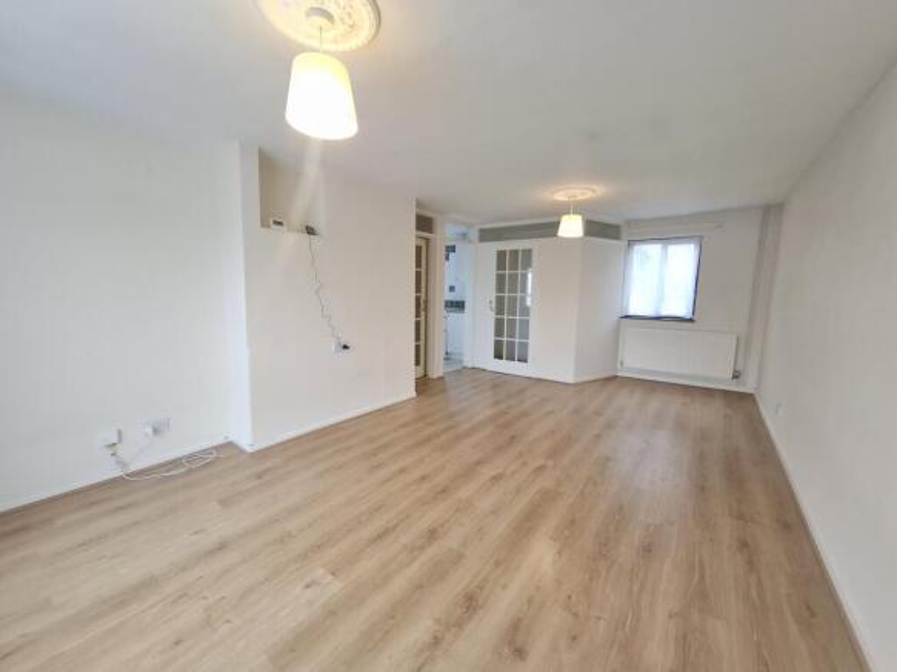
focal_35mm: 13
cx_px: 448
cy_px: 336
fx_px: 337
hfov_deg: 106.2
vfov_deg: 89.9
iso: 160
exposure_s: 1/50
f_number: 2.2
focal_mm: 1.74
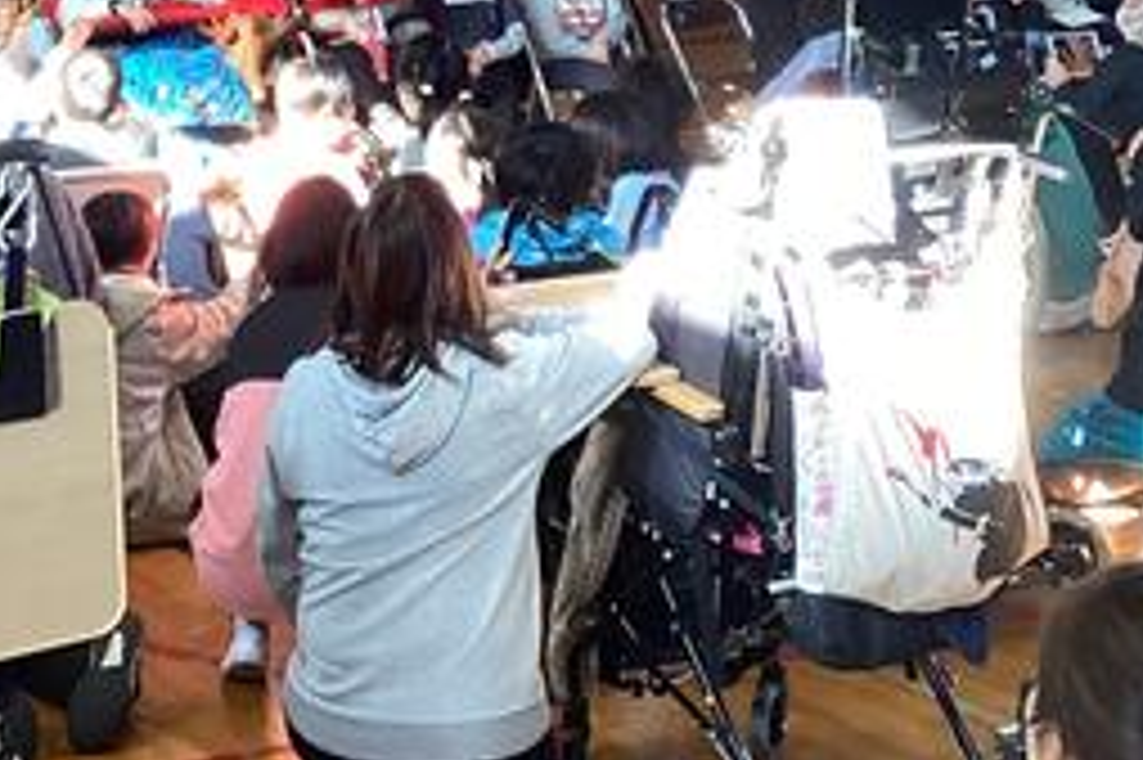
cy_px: -209
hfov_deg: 22.7
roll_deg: +2.2
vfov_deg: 14.7
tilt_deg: +0.4
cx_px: 310
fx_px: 2824
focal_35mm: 89
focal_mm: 3.3
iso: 125
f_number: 2.4
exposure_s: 1/60
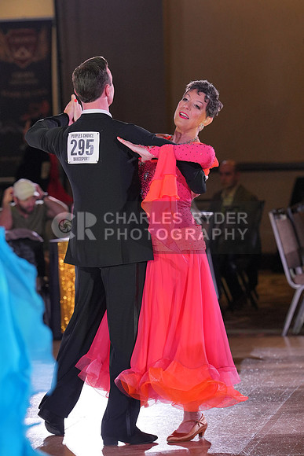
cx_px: 152
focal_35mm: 225
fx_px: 2848
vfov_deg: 9.1
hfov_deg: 6.1
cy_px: 228
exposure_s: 1/400
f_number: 3.5
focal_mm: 150
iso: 1250
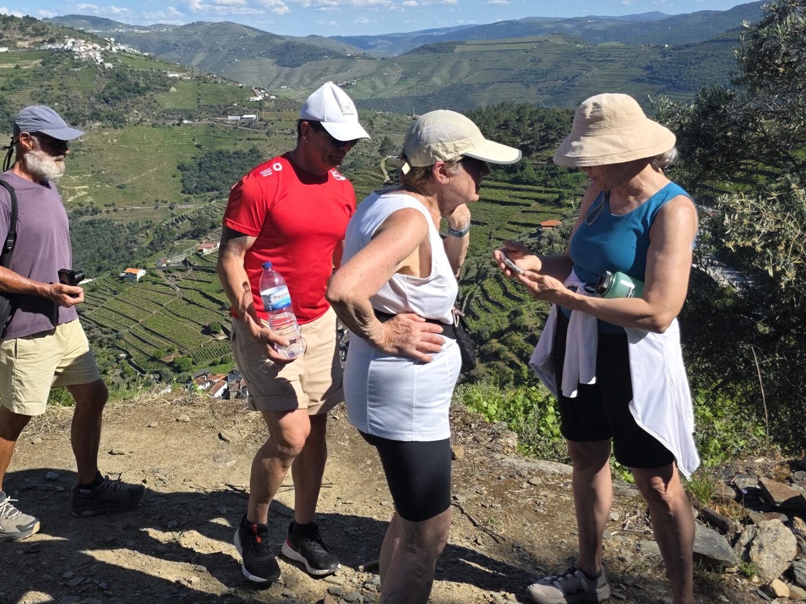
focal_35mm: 41
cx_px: 271
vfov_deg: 34.3
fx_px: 955
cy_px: 146
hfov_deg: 45.1
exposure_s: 1/5447
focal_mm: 6.3
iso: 80
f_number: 1.7
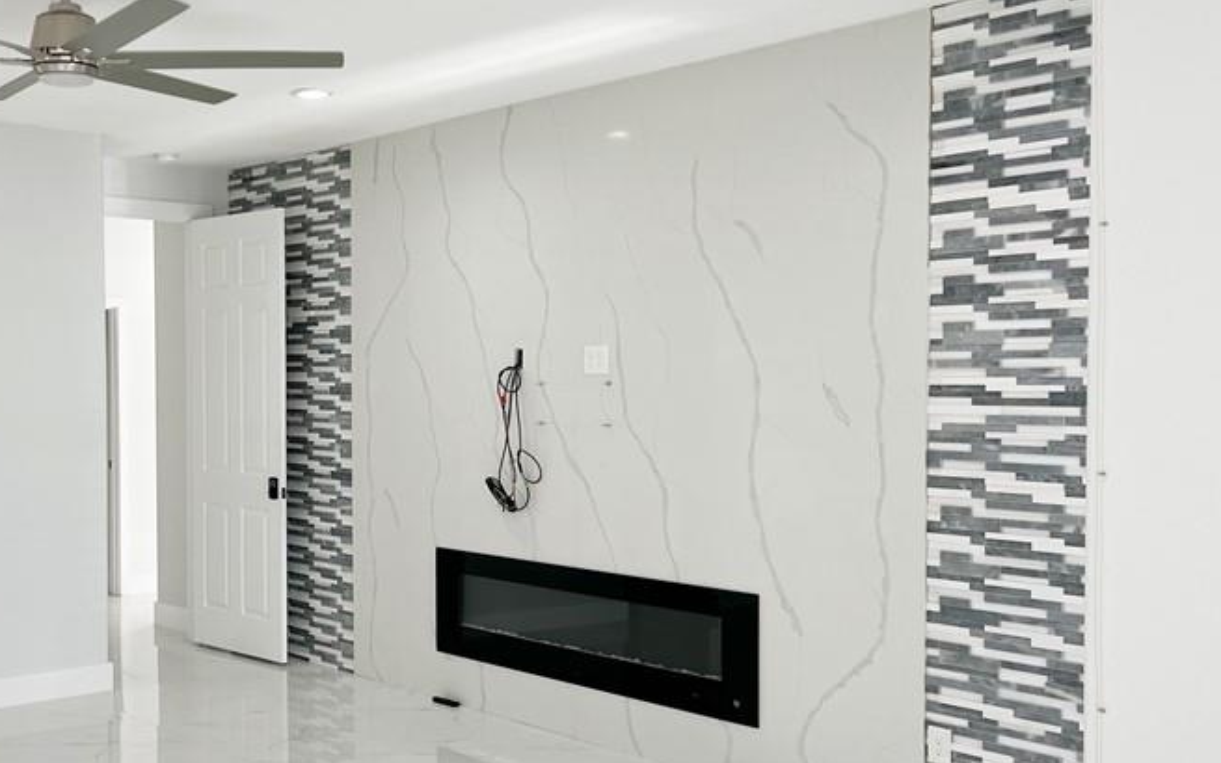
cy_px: 413
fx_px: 1431
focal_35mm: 43
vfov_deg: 29.8
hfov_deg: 44.6
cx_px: 302
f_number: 1.5
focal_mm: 5.7
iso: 40
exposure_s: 1/183
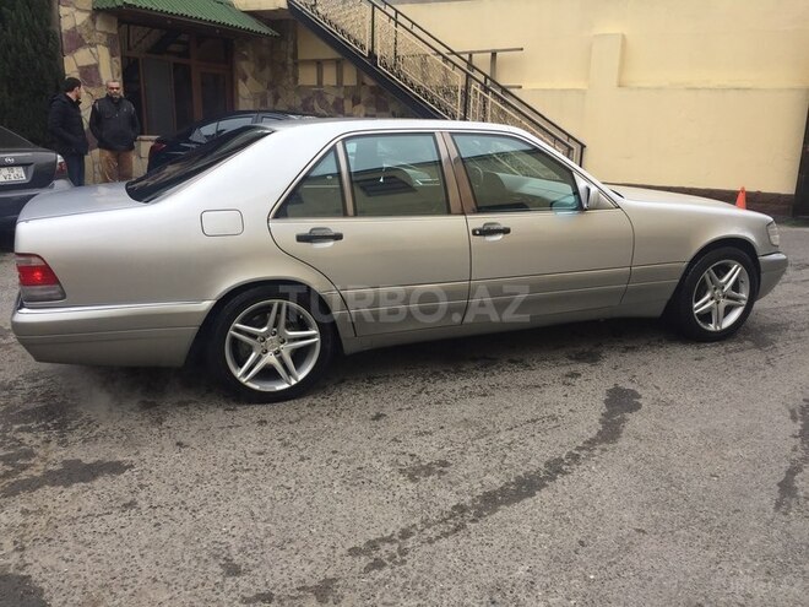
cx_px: 404
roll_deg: -2.5
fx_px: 678
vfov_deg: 48.2
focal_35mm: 29
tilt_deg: -16.2
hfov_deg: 61.7
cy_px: 304
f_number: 2.2
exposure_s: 1/273
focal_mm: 4.15
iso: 32
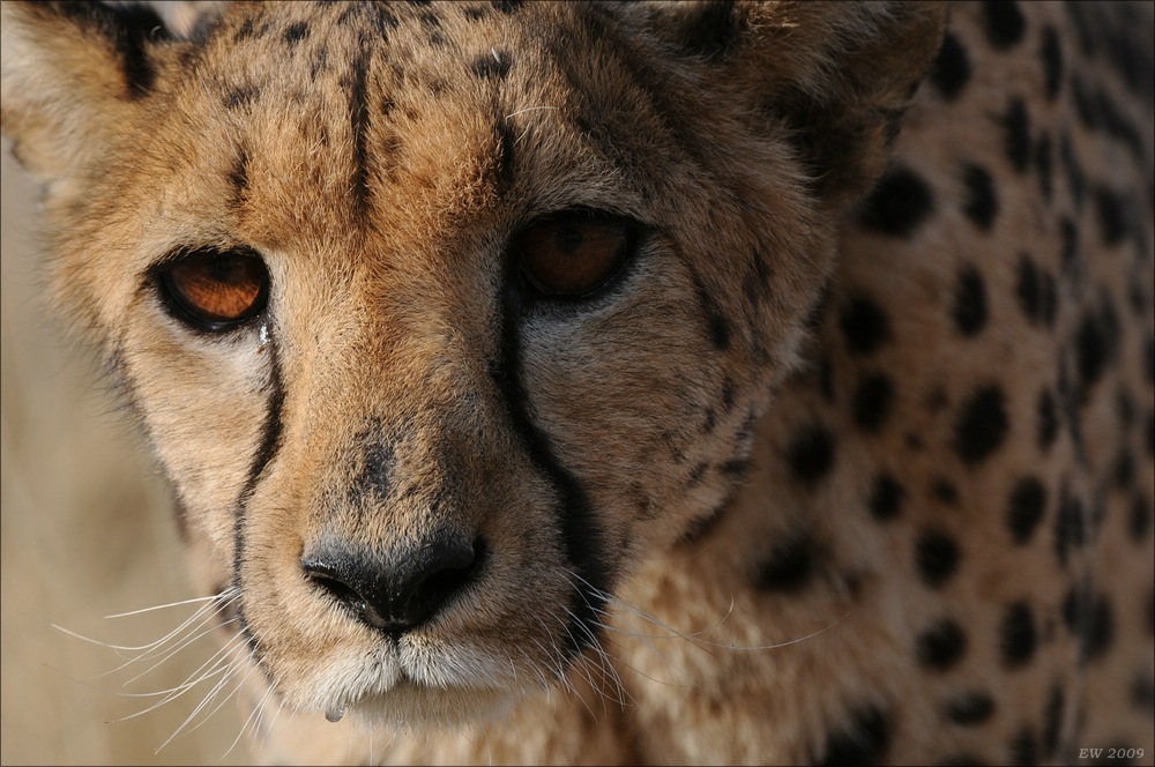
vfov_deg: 2.4
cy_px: 384
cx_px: 578
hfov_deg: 3.6
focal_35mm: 570
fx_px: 18264
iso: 250
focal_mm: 380
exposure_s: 1/200
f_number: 8
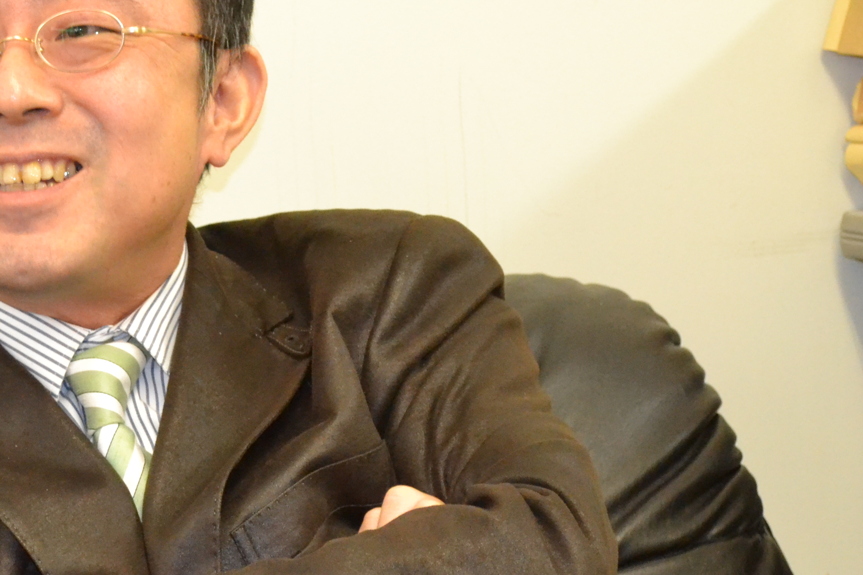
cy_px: 443
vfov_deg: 9.4
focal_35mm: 146
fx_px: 3500
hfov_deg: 13.8
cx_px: -28
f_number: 5.3
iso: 3200
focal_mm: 44
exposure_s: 1/60
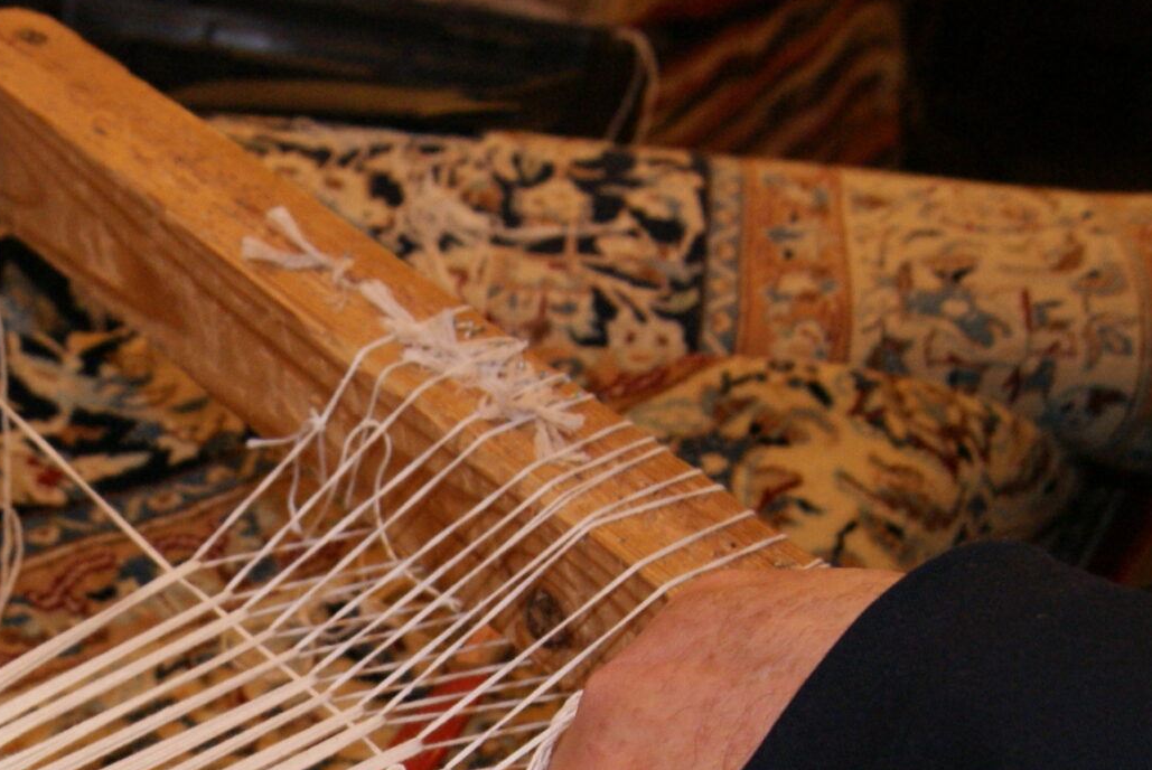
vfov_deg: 13.7
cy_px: 913
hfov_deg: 20.4
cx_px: 3
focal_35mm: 97
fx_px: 3107
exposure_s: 1/60
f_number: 5.6
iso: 400
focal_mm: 26
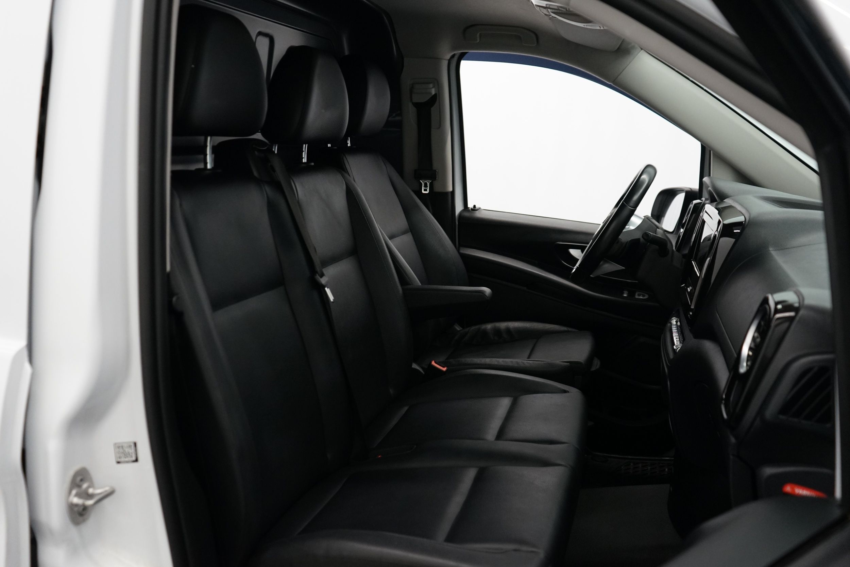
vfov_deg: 43.6
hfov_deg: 61.9
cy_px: 284
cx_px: 425
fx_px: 708
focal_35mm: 30
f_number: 3.5
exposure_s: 1/160
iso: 1600
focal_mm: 30
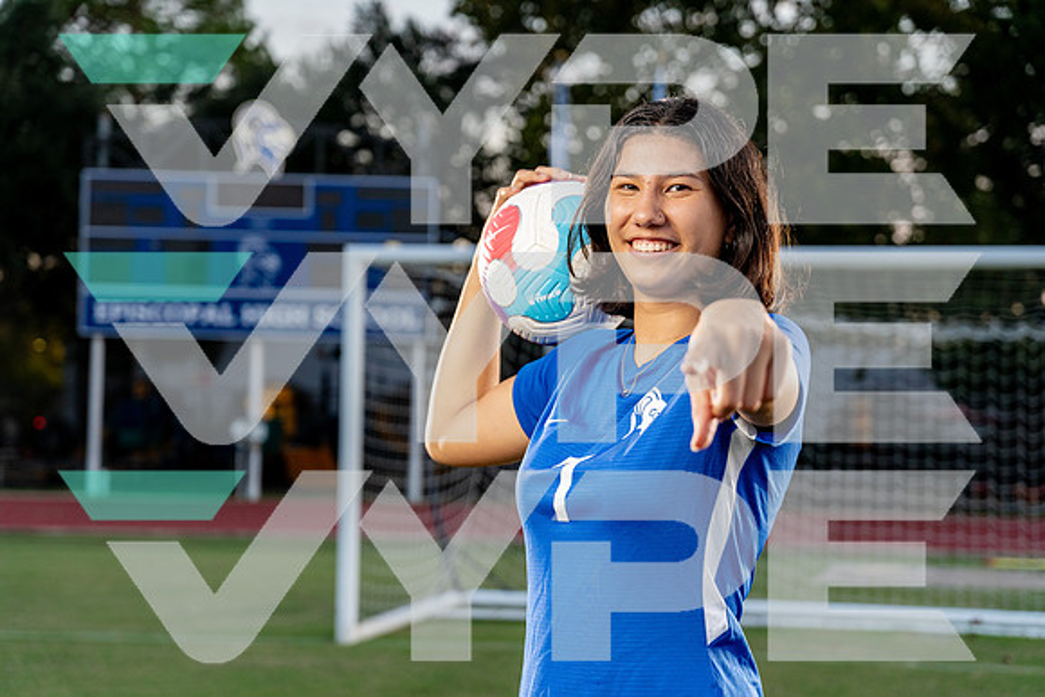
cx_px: 522
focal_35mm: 70
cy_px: 348
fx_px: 2032
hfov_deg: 28.8
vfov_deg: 19.5
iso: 800
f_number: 4
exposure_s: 1/250
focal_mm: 70
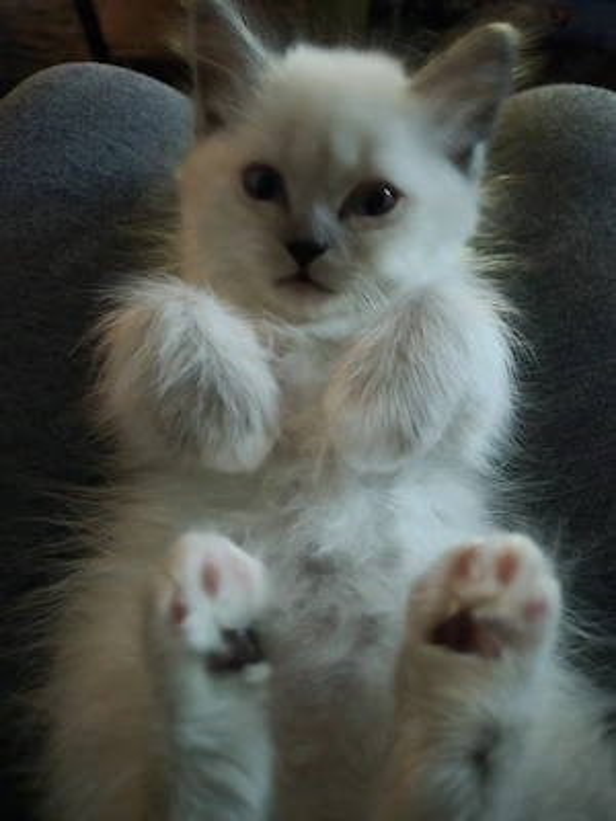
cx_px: 308
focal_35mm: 23
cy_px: 410
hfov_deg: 58.9
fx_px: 546
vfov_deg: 73.9
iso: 2500
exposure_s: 1/33.3
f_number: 1.8
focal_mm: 5.4
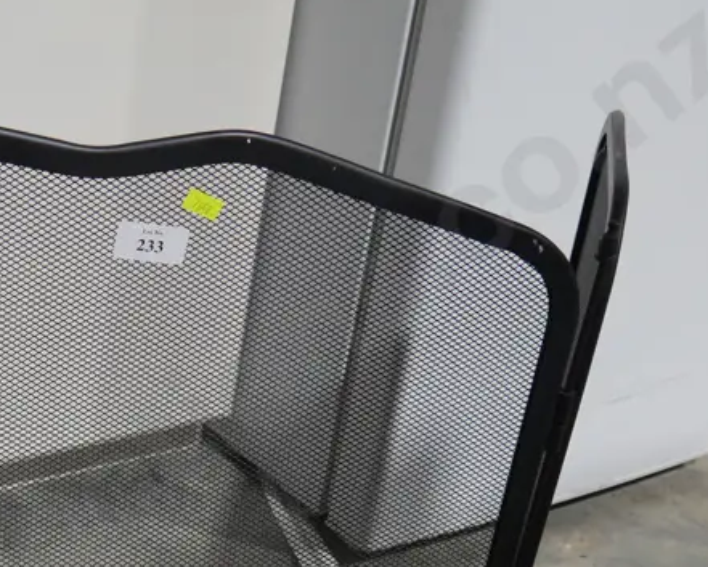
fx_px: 1425
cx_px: 64
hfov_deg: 26.9
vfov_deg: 21.9
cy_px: 531
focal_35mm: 68
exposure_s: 1/60
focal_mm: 15
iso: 500
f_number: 4.5
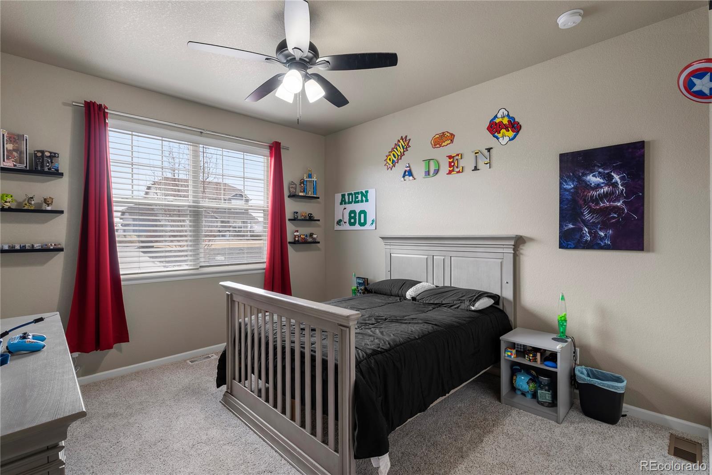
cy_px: 238
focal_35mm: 16
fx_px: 317
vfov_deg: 73.8
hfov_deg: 96.7
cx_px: 356
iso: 100
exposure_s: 3.2
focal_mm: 16
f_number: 8
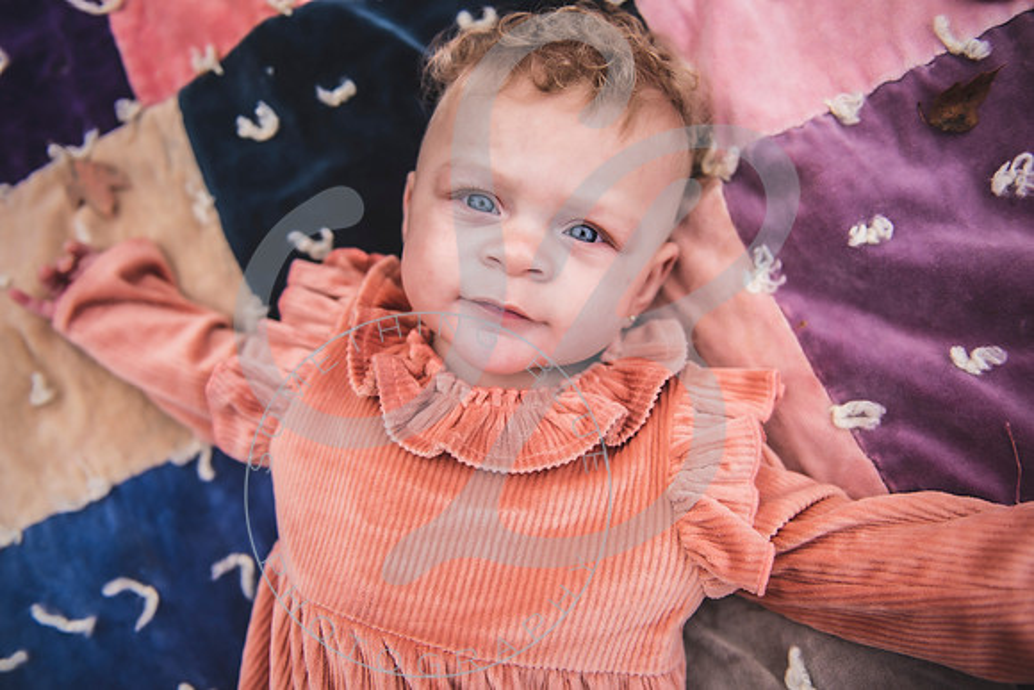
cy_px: 345
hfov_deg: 58.7
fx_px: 919
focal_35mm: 32
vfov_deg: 41.1
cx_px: 517
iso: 100
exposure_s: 1/500
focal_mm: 32
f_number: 2.8
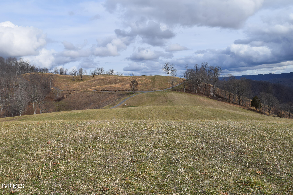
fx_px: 330
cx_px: 146
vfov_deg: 33.0
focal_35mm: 40
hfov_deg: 47.9
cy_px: 98
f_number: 10
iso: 200
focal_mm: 27
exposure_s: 1/400
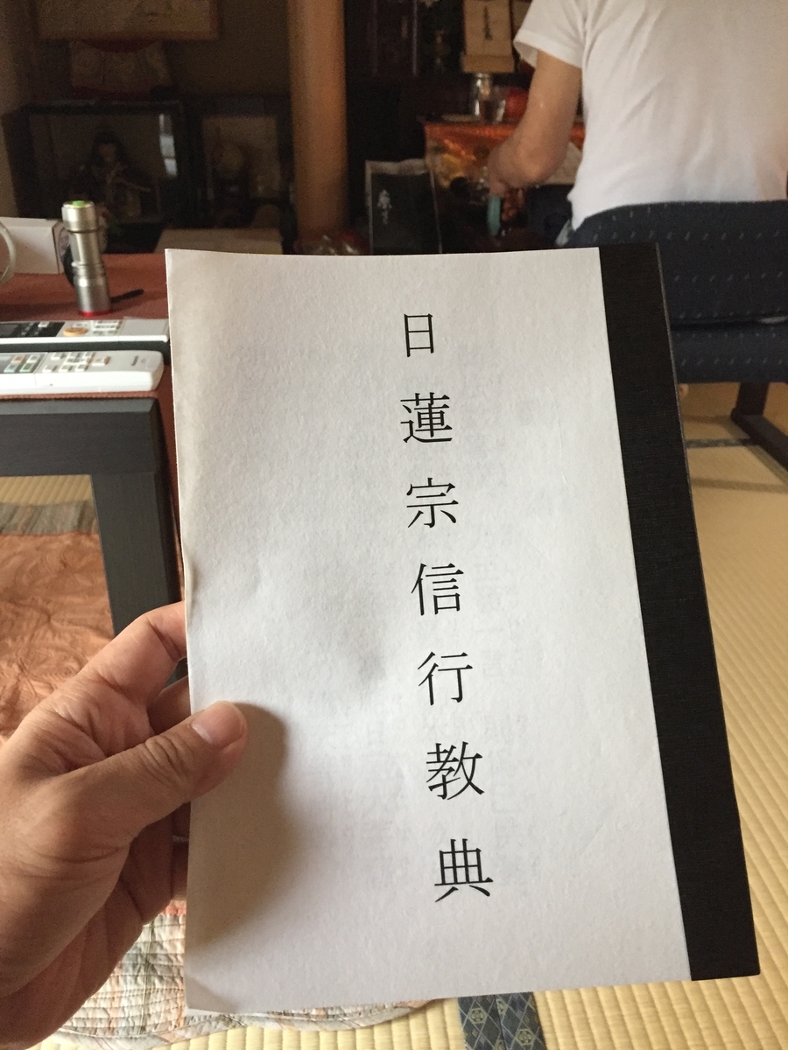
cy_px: 525
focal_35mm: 29
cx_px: 394
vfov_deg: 61.7
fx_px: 880
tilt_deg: -29.2
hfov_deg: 48.2
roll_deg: +0.7
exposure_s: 1/30
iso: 160
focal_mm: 4.15
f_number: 2.2
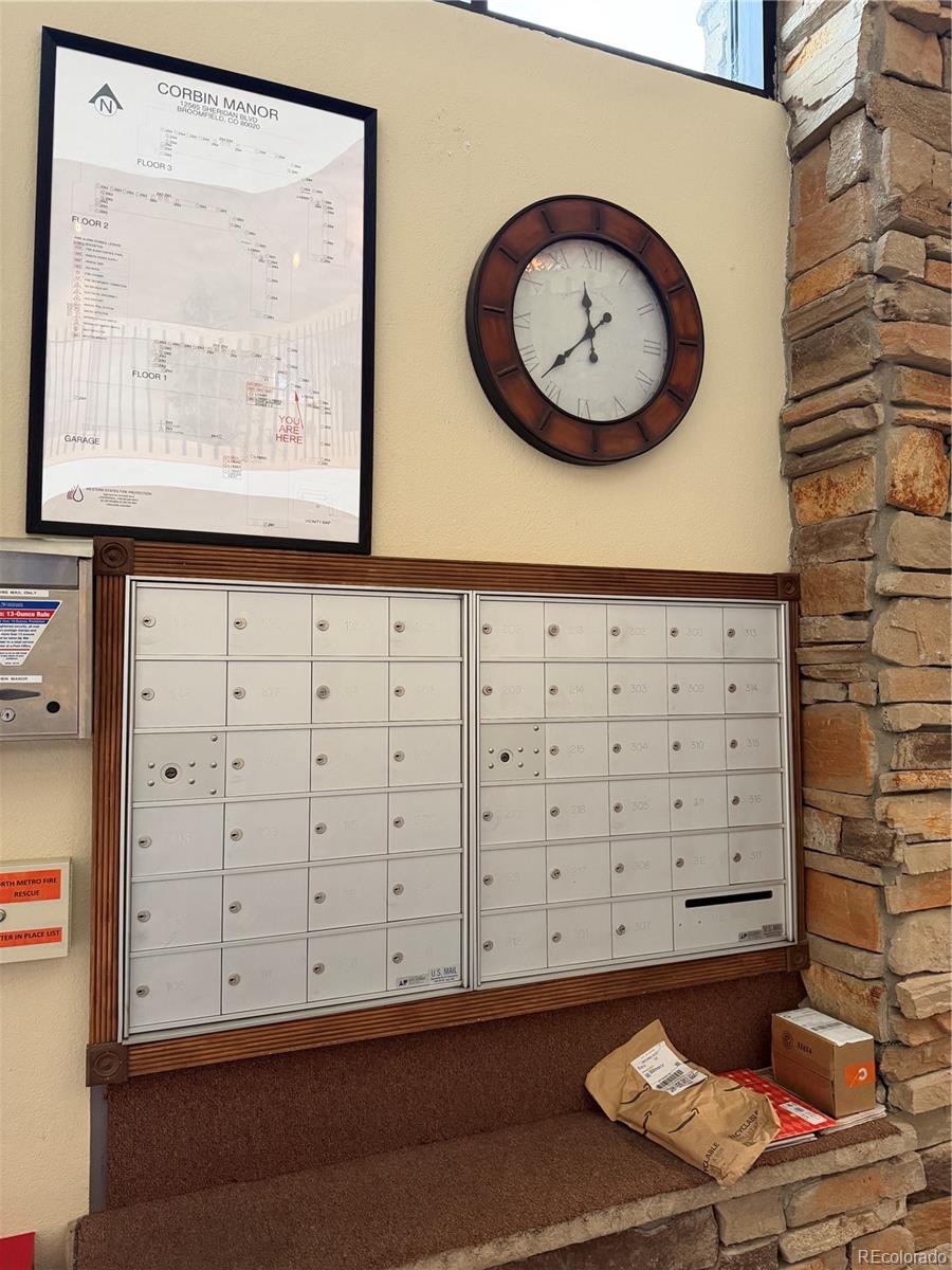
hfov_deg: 56.8
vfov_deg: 71.6
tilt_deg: +2.0
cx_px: 476
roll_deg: -0.1
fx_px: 880
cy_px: 635
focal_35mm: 24
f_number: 1.78
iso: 400
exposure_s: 1/60
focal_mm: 6.76
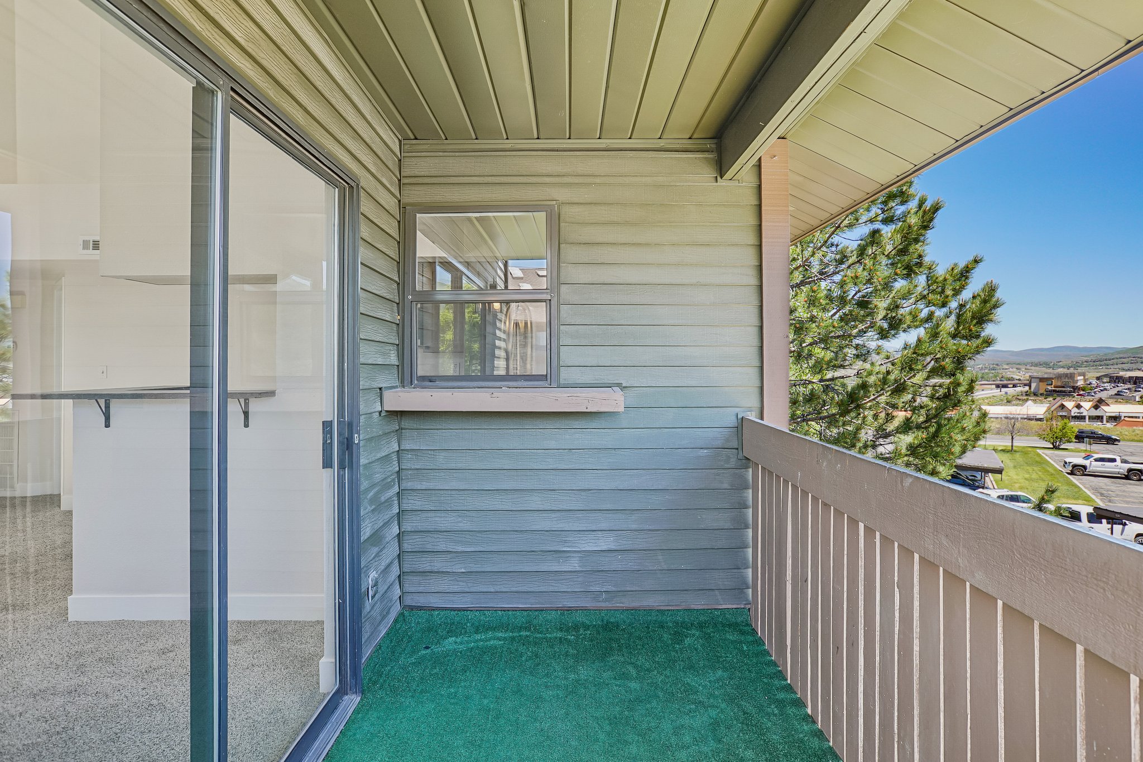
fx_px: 603
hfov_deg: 86.9
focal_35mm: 19
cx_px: 572
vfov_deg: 64.5
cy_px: 381
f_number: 8
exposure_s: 1/10
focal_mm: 19
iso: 100
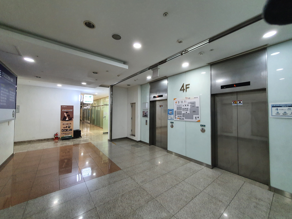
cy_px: 110
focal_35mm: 13
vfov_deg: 89.9
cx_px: 146
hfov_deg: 106.2
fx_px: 110
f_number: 2.2
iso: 400
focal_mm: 1.8
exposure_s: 1/60
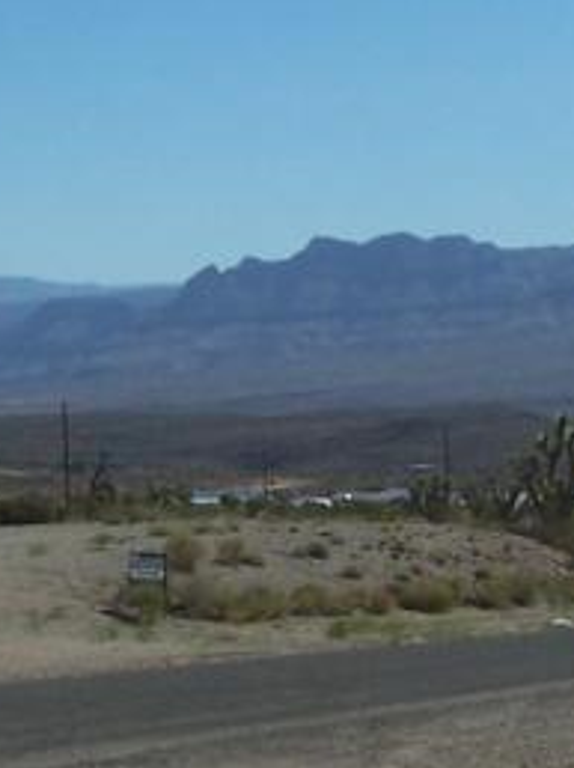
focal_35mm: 139
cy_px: 369
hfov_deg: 10.6
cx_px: 428
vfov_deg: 14.2
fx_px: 3078
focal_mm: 6
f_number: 5.6
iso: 80
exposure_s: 1/750
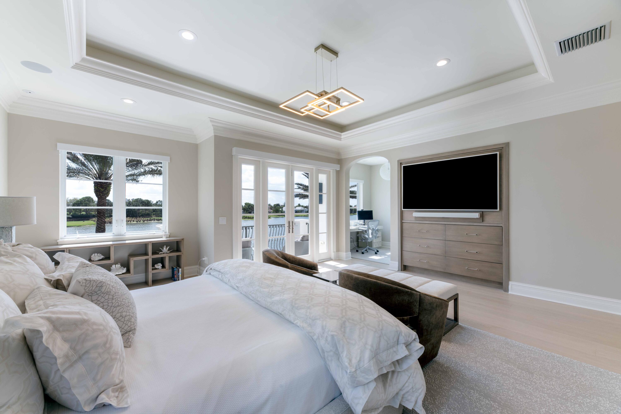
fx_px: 241
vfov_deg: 81.2
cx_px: 310
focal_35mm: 14
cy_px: 207
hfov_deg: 104.3
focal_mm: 14
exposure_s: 1/50
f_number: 13
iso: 100
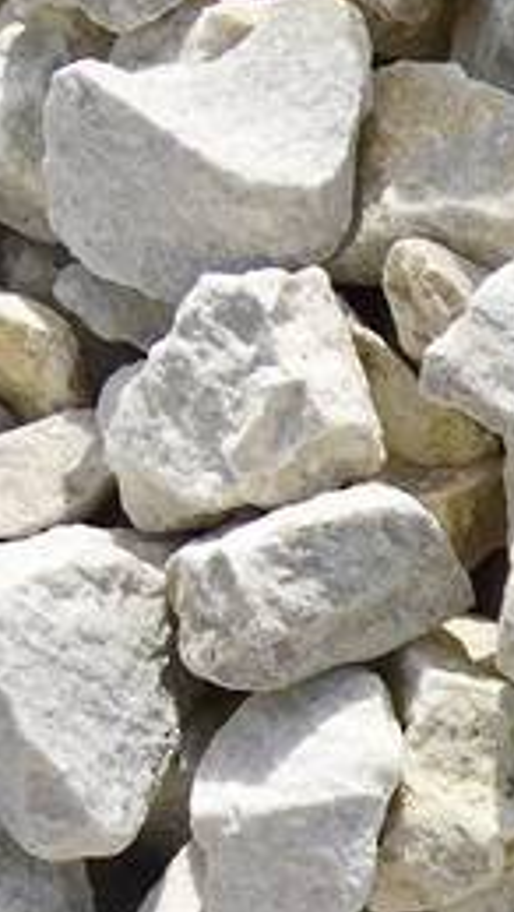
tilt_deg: -58.8
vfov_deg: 15.5
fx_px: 2951
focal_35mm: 122
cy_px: 1556
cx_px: 979
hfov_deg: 9.4
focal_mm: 4.15
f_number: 2.2
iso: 32
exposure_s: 1/4405
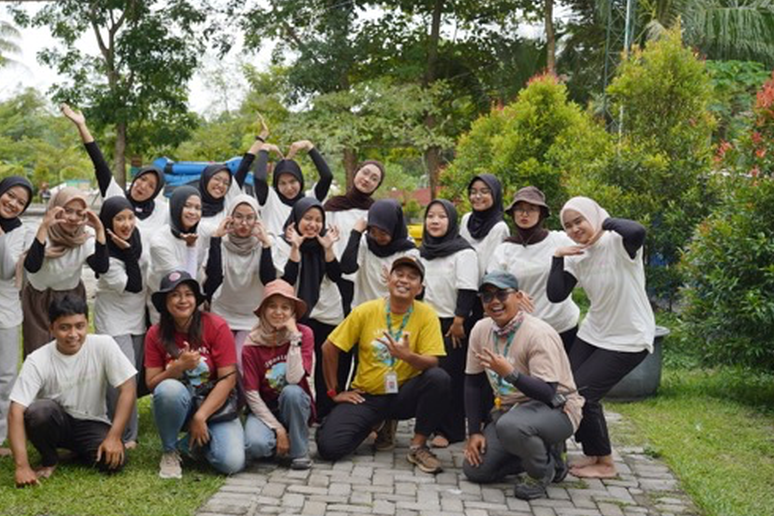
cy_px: 271
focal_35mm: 47
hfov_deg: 41.7
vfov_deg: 28.7
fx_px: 1011
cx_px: 302
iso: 100
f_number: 4
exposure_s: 1/400
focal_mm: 36
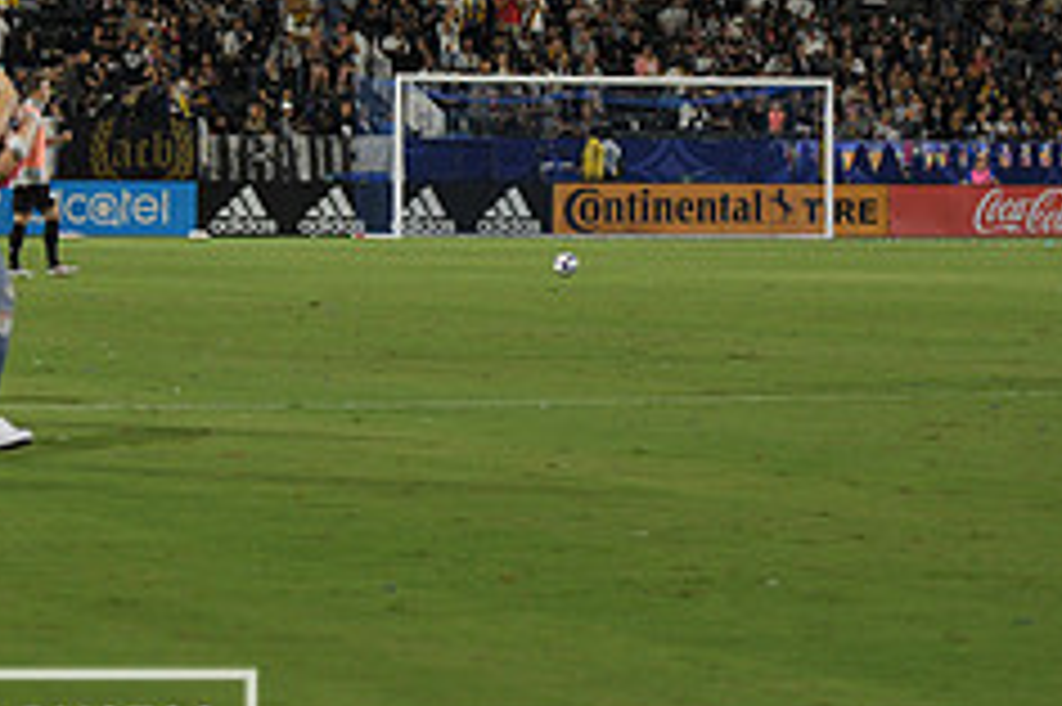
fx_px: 5070
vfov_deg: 7.9
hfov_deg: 11.8
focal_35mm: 172
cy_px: 54
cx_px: -63
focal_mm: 70
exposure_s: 1/1000
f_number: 2.8
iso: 1250
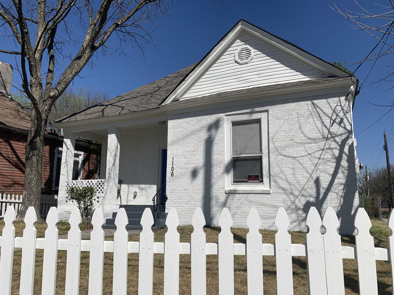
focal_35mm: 26
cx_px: 197
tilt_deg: +10.6
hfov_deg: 67.3
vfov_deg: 53.1
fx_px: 296
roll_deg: -1.3
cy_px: 148
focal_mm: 4.25
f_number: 1.8
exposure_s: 1/5405
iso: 25
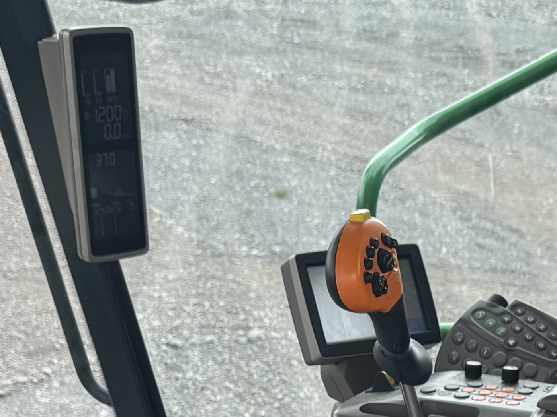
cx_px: 537
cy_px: 644
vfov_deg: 14.0
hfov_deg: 19.5
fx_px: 1577
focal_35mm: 98
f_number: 1.78
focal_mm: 6.76
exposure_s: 1/527
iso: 80
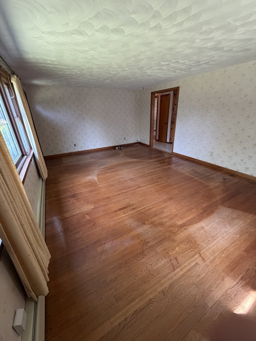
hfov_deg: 85.7
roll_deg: +2.1
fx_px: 138
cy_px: 170
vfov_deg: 102.1
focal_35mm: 14
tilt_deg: -23.0
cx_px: 128
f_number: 2.2
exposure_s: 1/93
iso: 320
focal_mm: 2.22
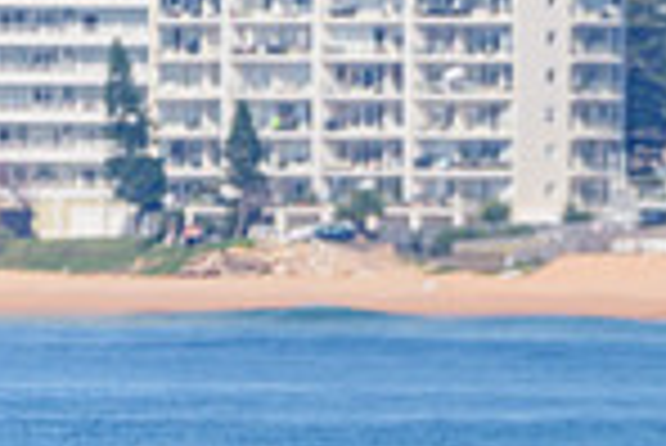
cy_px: 827
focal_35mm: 1961
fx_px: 36313
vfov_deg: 0.7
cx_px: 576
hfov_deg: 1.1
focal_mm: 500
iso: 140
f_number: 5.6
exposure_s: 1/2000
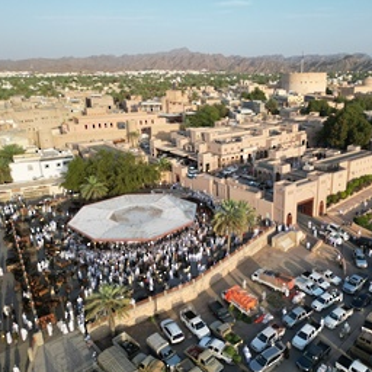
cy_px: 188
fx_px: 353
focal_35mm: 29
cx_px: 235
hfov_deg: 54.9
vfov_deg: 55.6
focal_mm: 6.72
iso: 130
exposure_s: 1/1250
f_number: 1.7
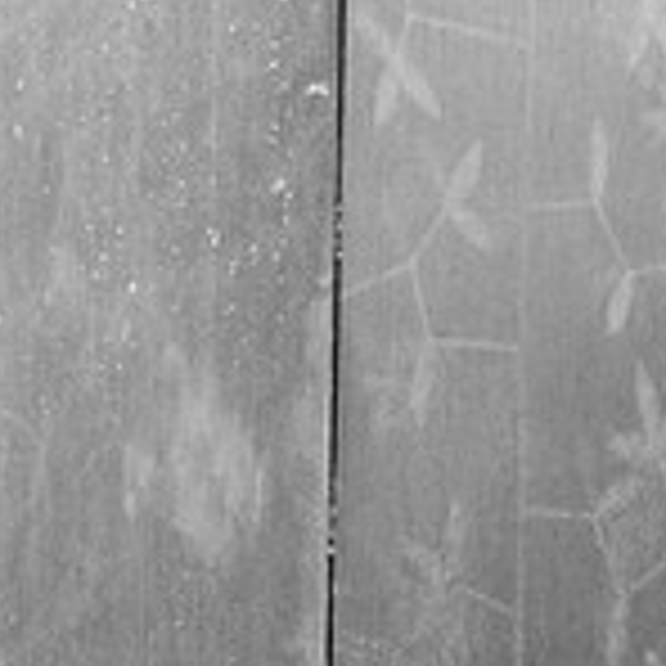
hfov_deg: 9.2
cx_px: 202
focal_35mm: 189
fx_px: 4114
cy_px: 308
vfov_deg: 9.3
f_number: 2.8
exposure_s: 1/125
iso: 200
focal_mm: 38
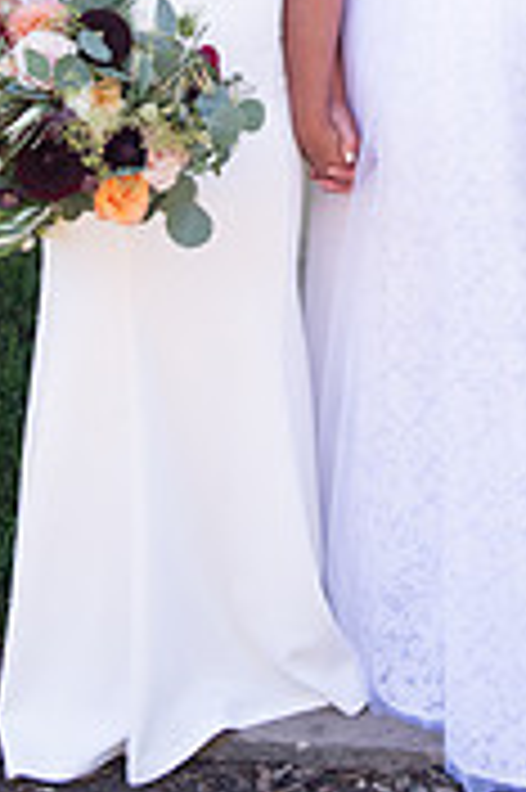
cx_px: 409
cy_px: -104
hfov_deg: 15.6
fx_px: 1910
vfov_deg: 22.0
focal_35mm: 87
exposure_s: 1/320
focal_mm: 34
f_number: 5
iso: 640
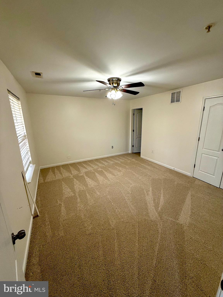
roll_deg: +1.0
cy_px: 148
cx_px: 112
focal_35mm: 14
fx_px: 120
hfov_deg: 85.7
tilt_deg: -13.8
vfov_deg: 102.1
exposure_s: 1/120
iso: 320
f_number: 2.2
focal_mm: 2.22
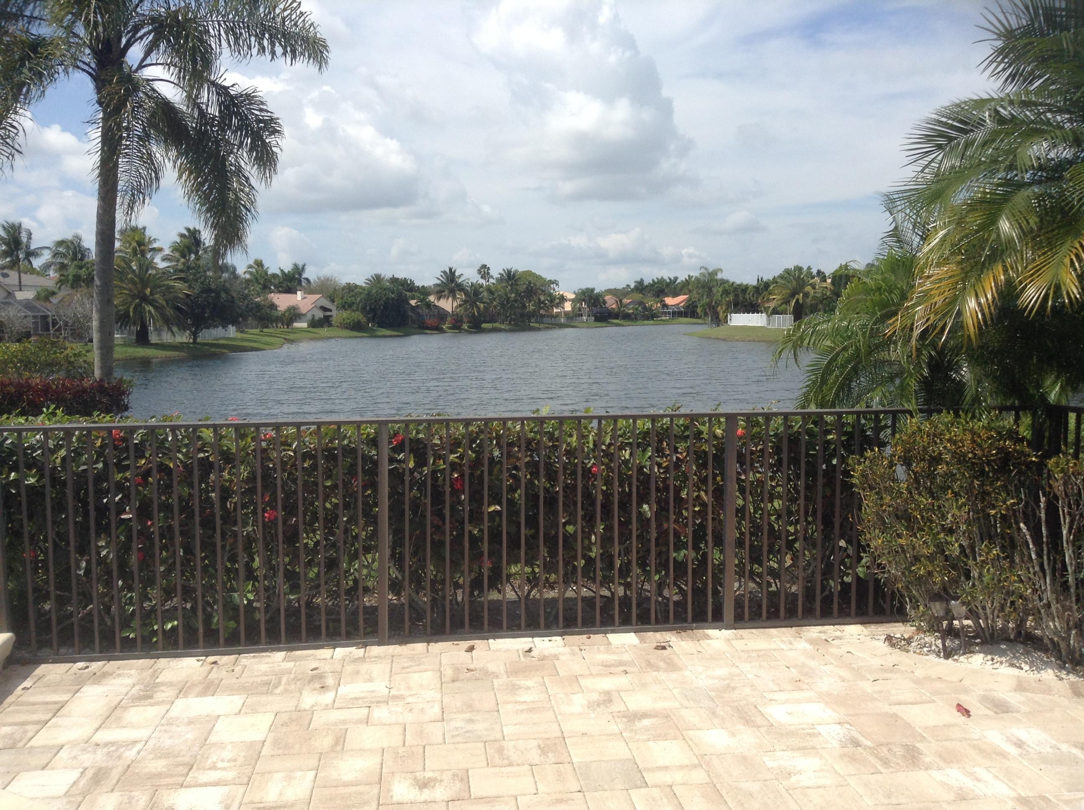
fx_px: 1032
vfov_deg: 42.8
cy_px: 405
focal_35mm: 33
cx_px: 542
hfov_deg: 55.4
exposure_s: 1/1486
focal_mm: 3.3
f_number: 2.4
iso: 25
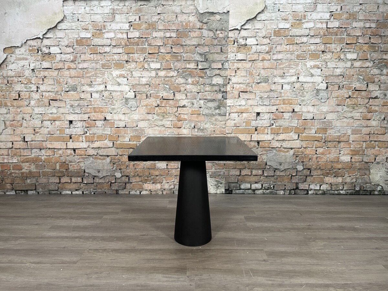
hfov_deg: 67.3
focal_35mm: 26
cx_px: 194
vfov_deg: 53.1
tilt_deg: -11.3
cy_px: 146
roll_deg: +0.0
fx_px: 291
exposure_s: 1/50
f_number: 1.6
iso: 80
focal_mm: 5.1
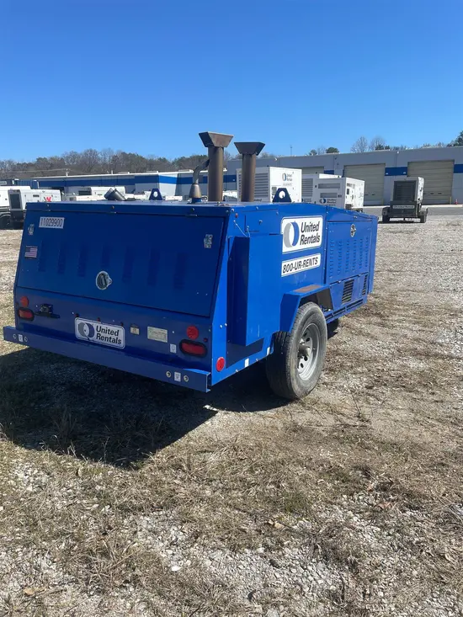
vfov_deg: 67.3
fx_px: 464
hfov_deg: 53.1
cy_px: 308
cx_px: 232
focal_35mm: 26
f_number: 1.6
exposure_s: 1/2618
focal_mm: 4.2
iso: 32
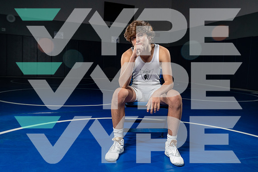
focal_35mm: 33
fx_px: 237
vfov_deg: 40.0
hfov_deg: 57.2
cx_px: 129
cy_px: 86
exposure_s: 1/125
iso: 800
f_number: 4.5
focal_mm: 33
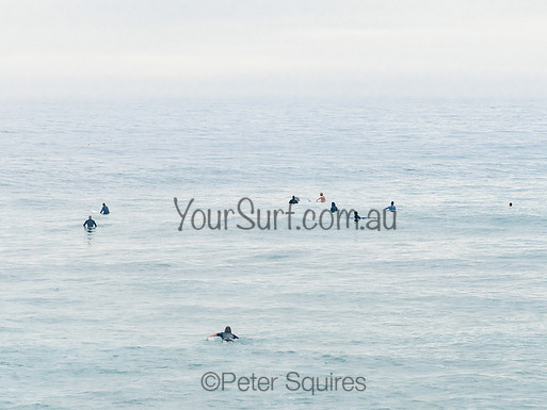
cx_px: 300
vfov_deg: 7.1
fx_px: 3303
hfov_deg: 9.5
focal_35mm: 209
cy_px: 192
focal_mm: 140
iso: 500
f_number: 7.1
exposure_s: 1/1250
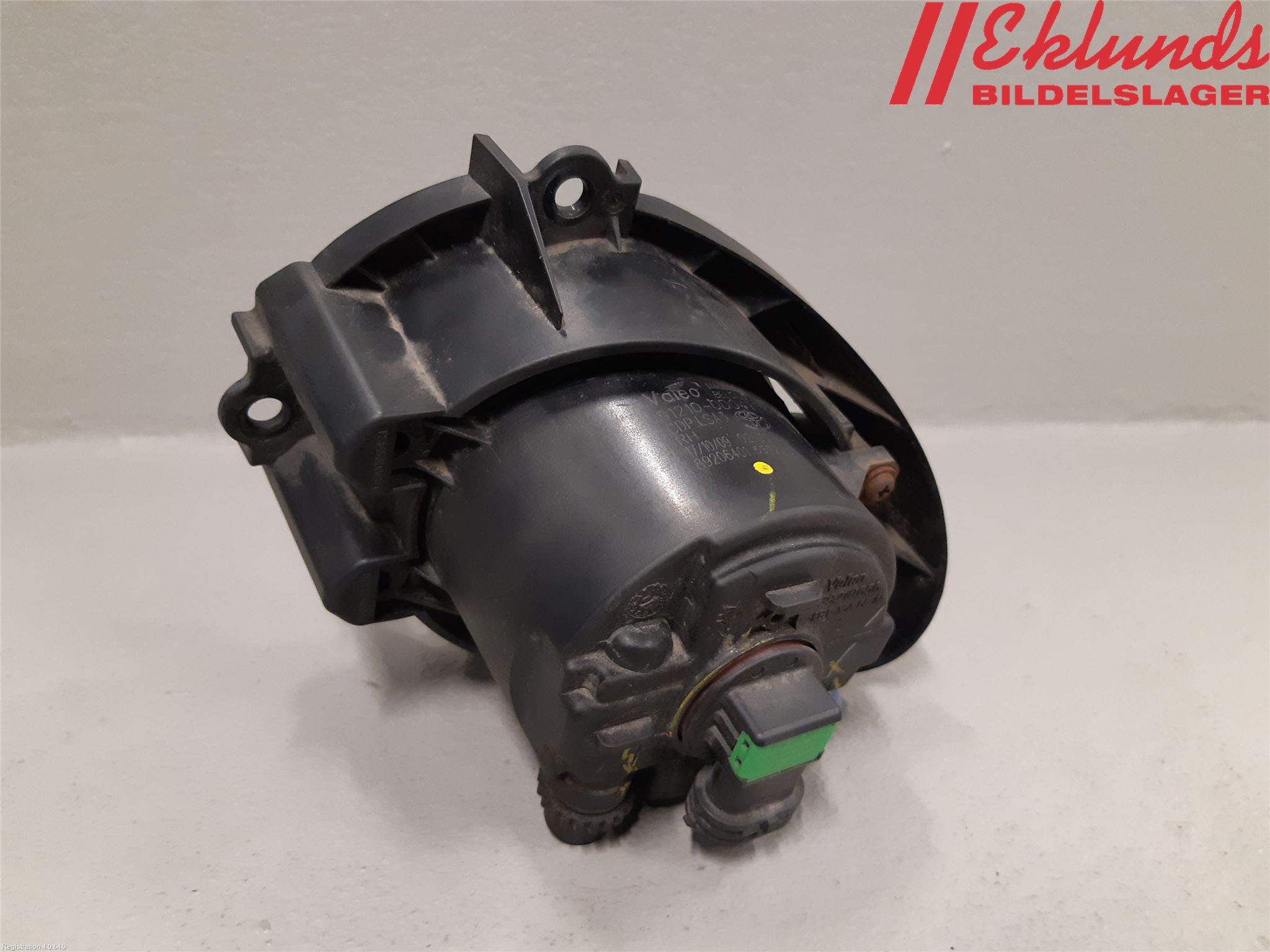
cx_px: 635
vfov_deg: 53.1
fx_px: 954
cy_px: 476
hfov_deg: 67.3
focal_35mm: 26
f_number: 1.7
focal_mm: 3.93
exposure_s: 1/50
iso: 250
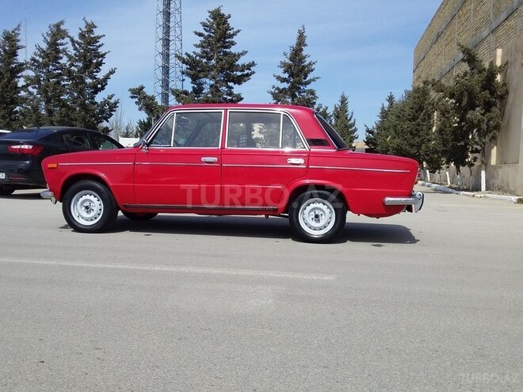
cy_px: 196
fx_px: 468
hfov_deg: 58.4
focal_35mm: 31
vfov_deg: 45.4
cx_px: 262
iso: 40
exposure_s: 1/1943
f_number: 2.2
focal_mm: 3.3
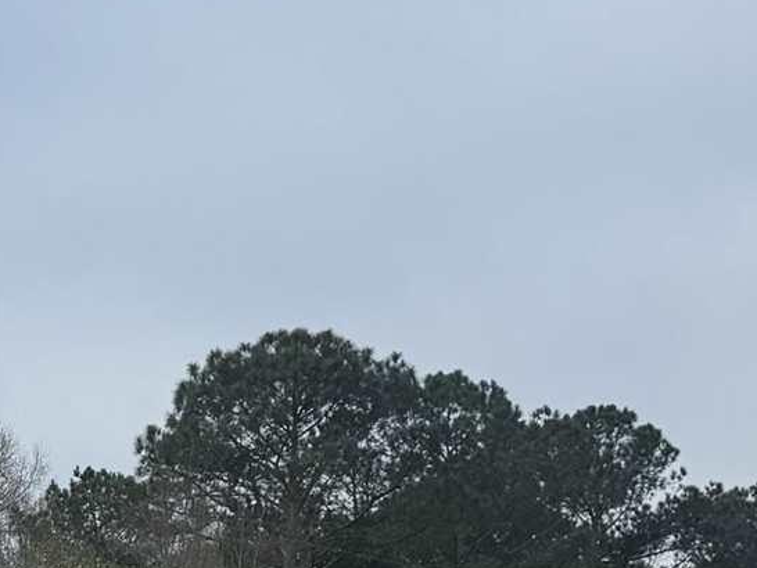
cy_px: 585
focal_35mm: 135
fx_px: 2954
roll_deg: +0.3
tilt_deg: +10.7
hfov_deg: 14.6
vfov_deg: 10.9
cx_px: 215
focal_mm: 6.76
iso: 80
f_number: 1.78
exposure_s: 1/3247
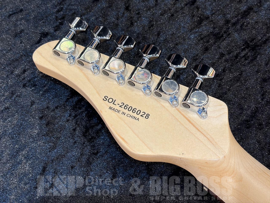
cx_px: 135
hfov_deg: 36.8
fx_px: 406
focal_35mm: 52
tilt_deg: -63.4
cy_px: 102
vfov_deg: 28.0
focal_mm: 5.96
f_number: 1.6
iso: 100
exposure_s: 1/40
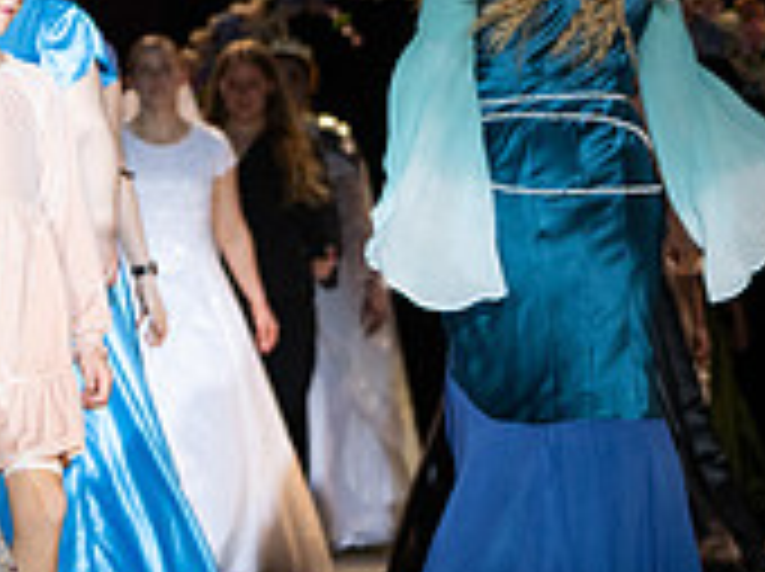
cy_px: 90
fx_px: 5848
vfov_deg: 5.6
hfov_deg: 7.4
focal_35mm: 265
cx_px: -333
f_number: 3.5
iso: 800
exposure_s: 1/640
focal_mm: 70
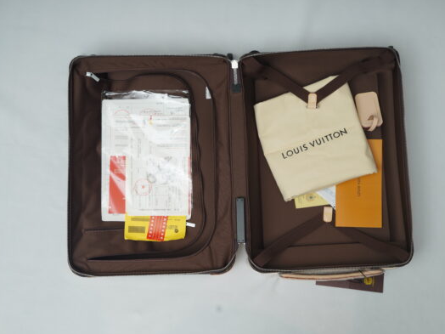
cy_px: 167
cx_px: 247
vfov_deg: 26.6
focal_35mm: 55
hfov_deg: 34.9
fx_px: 707
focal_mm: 50
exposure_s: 1/200
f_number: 6.3
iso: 400
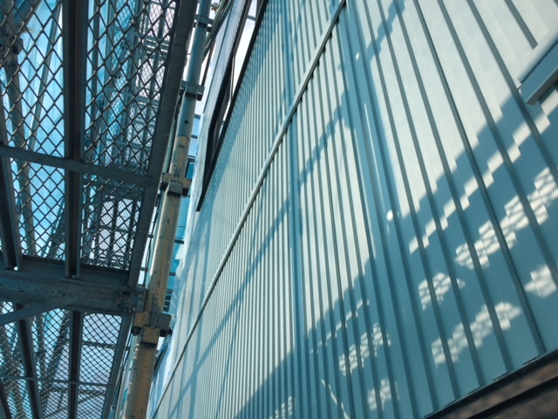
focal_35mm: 29
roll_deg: +0.7
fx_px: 467
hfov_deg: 61.7
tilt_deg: +38.2
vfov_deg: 48.2
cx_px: 279
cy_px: 210
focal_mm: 4.15
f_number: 2.2
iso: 32
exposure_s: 1/1236
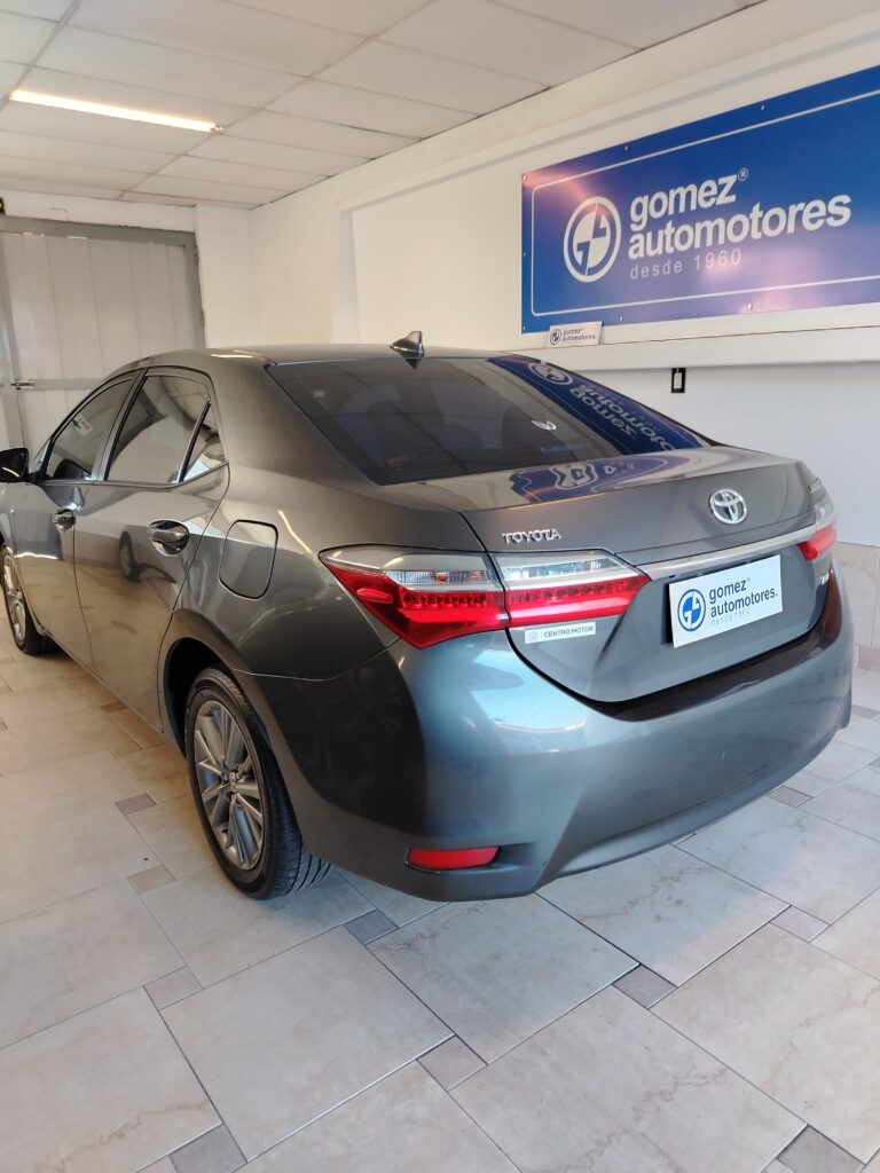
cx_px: 440
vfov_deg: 71.6
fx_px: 813
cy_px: 586
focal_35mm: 24
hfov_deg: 56.8
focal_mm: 5.25
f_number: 1.75
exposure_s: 1/50
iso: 434
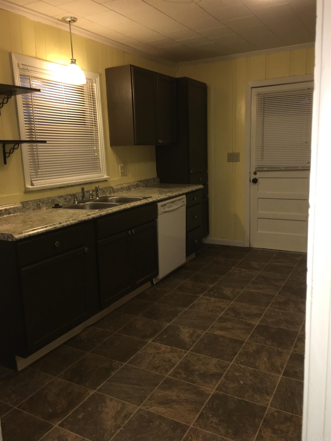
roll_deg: +0.8
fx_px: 370
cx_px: 166
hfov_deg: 48.2
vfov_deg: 61.7
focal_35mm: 29
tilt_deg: -10.3
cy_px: 220
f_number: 2.2
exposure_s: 1/30
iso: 64
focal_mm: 4.15
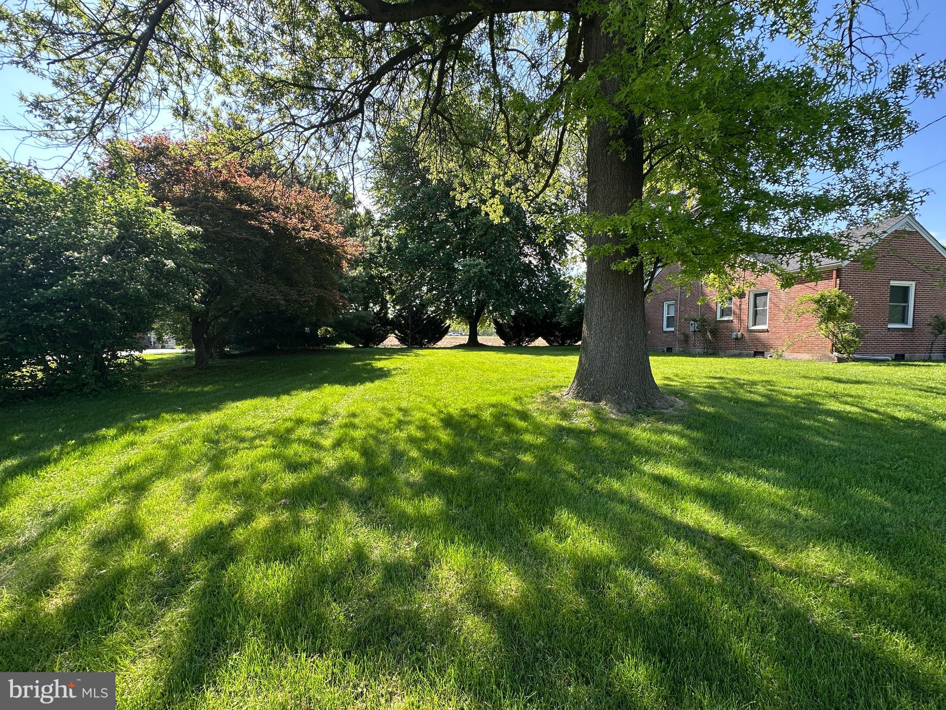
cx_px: 473
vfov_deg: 85.7
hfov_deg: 102.1
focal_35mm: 14
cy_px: 355
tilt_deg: -2.9
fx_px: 383
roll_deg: +0.1
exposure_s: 1/297
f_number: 2.2
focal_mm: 2.22
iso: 40
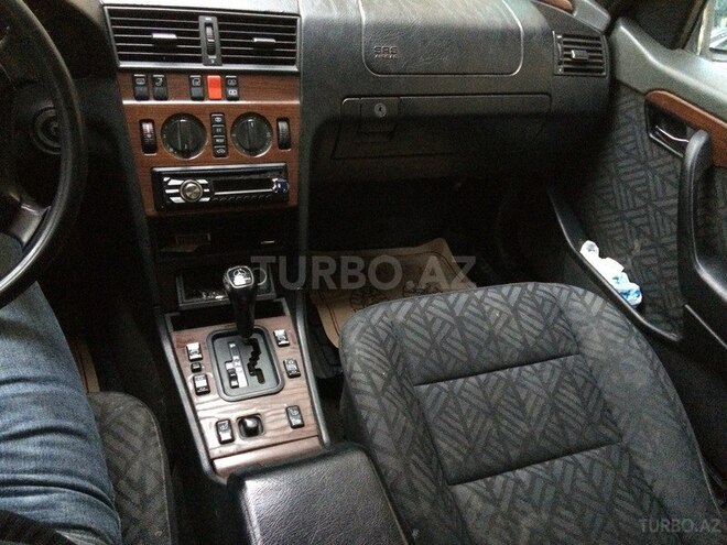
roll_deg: -10.1
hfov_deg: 61.7
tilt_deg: -39.0
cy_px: 272
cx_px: 364
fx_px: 609
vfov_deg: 48.2
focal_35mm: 29
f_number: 2.2
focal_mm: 4.15
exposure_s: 1/17
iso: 640
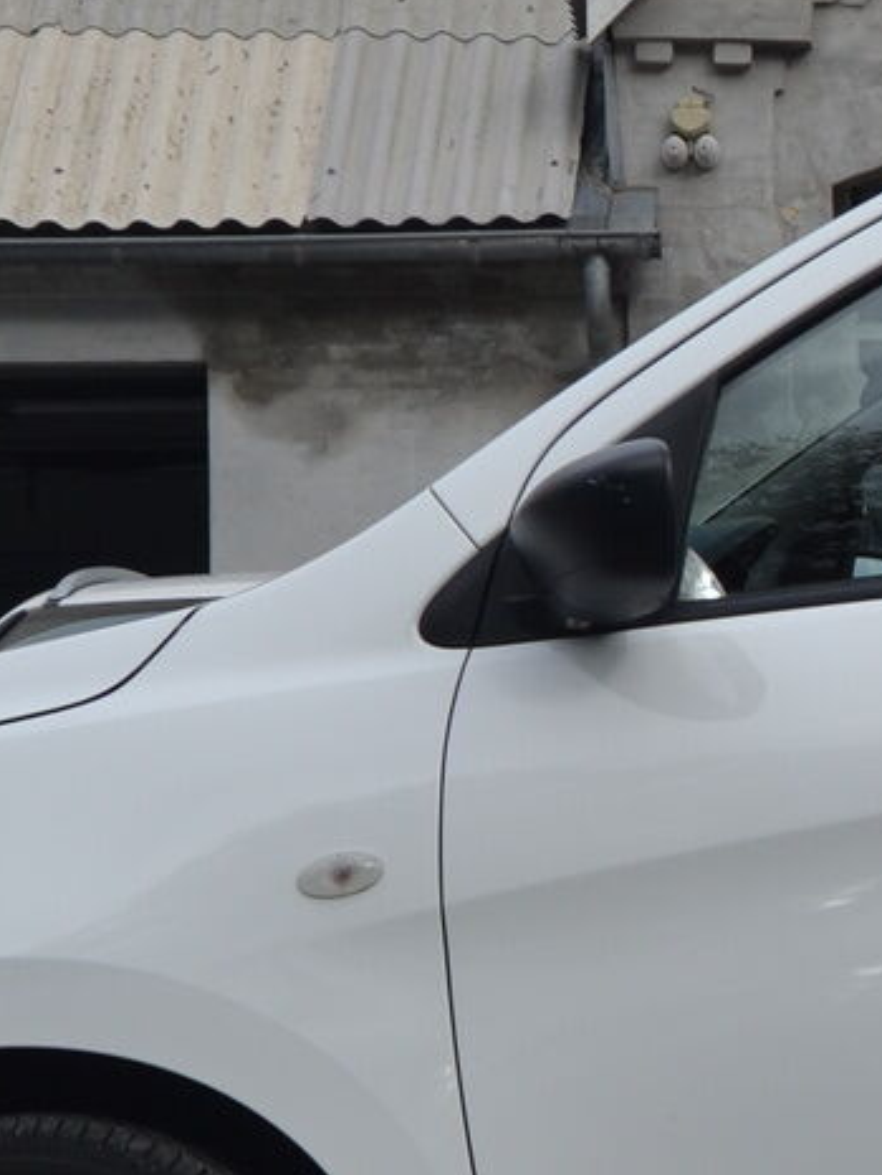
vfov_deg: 16.5
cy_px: 874
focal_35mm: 119
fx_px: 4041
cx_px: 1324
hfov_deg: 11.9
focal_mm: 20
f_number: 8
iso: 100
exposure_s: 1/250
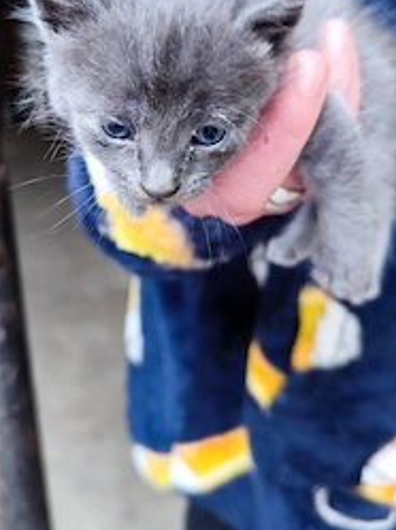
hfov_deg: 38.5
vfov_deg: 50.1
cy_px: 230
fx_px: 566
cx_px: 168
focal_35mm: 37
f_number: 1.65
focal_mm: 6.19
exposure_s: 1/25
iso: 1000
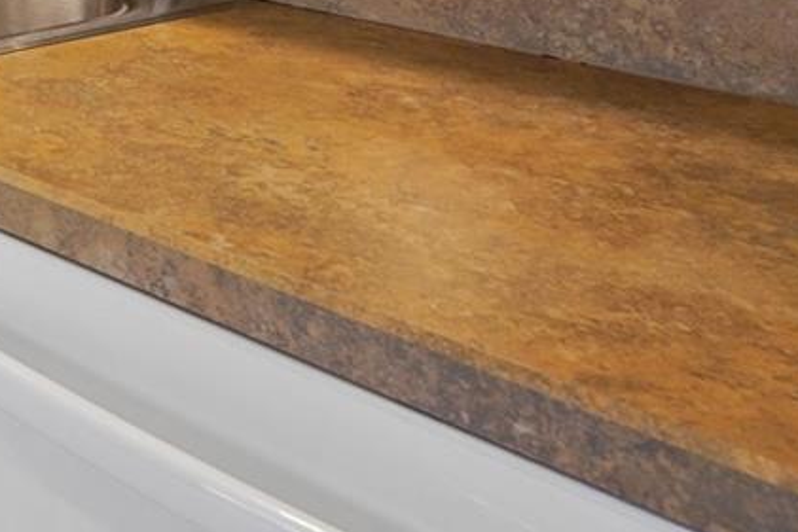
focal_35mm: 60
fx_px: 1340
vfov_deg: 19.5
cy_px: -276
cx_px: -360
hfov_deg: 25.8
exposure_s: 1/4
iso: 250
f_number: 9
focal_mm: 15.9
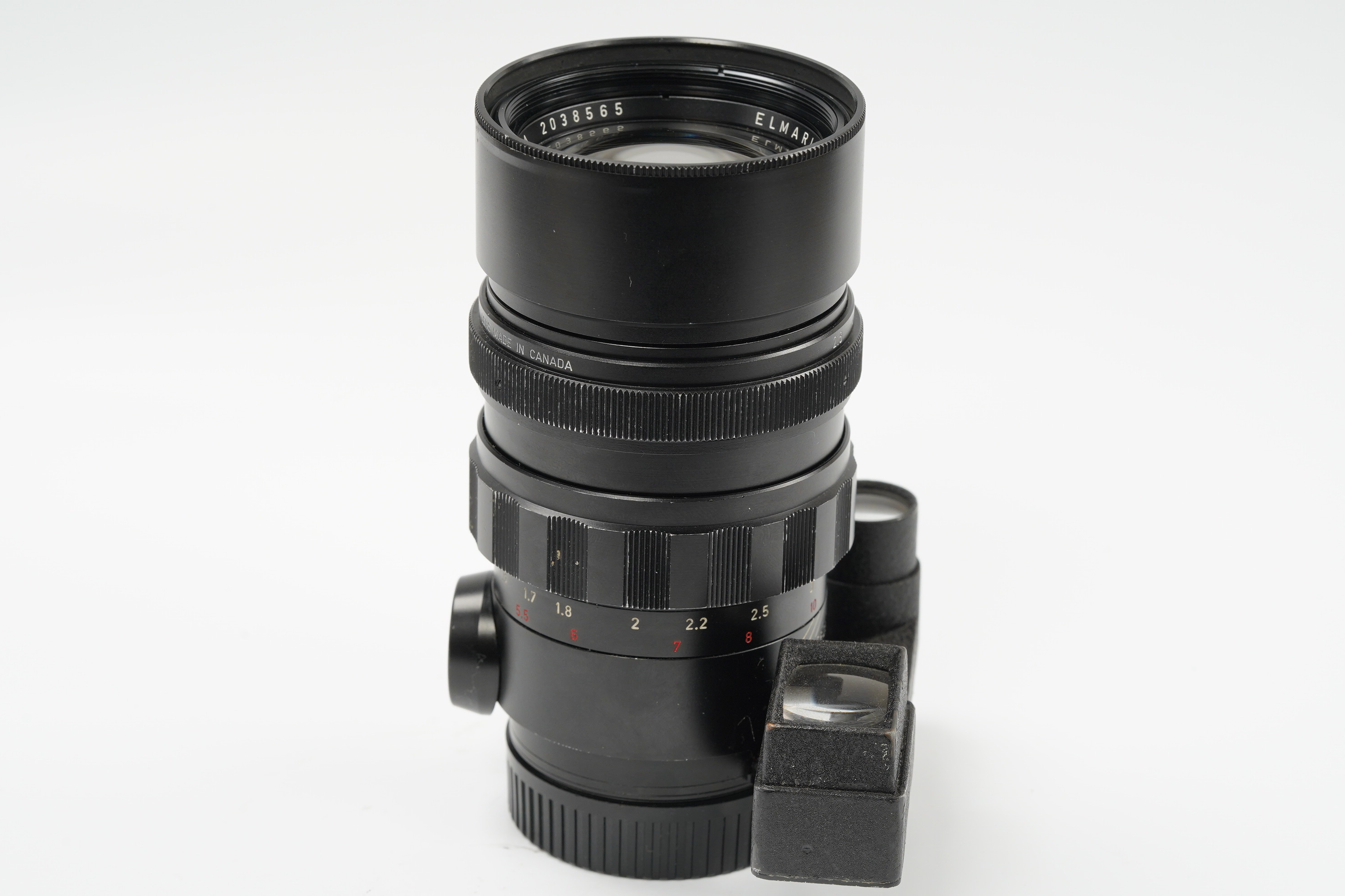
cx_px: 668
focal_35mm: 91
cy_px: 448
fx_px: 3400
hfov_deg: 22.4
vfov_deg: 15.0
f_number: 11
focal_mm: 90
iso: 1000
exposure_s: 1/10
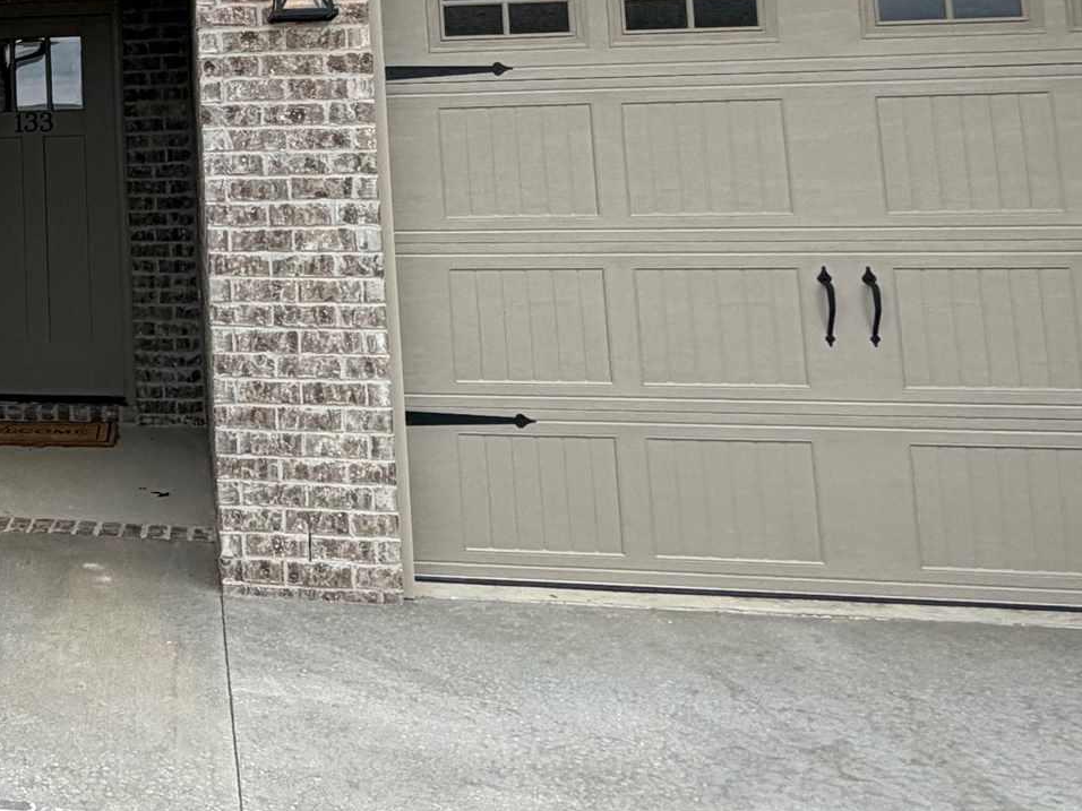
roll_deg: +0.9
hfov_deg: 35.5
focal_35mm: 45
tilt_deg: +5.7
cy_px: 26
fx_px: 1407
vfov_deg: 30.2
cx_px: -130
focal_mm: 2.22
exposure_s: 1/502
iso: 50
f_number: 2.2
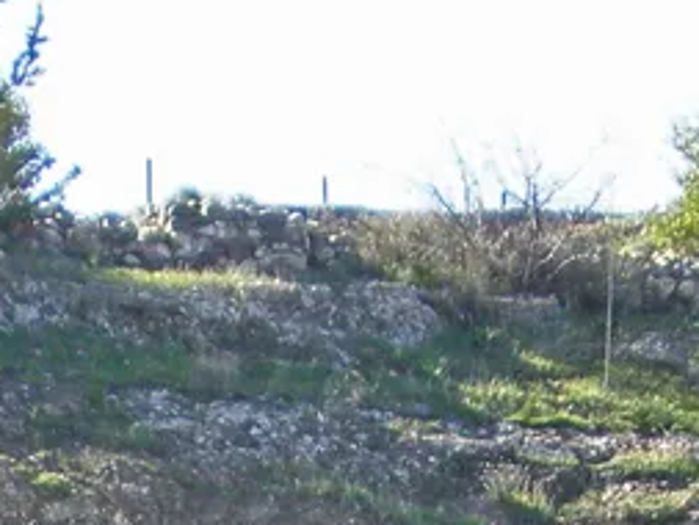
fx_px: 4424
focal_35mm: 219
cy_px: 1361
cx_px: 583
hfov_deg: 9.0
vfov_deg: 6.4
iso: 64
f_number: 3.5
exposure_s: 1/250
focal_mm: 6.6
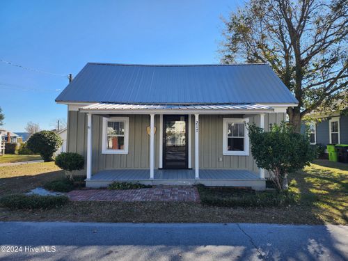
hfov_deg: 73.9
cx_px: 174
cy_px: 130
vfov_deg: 58.9
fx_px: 231
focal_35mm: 23
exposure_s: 1/625
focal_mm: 6.4
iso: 12
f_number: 1.8
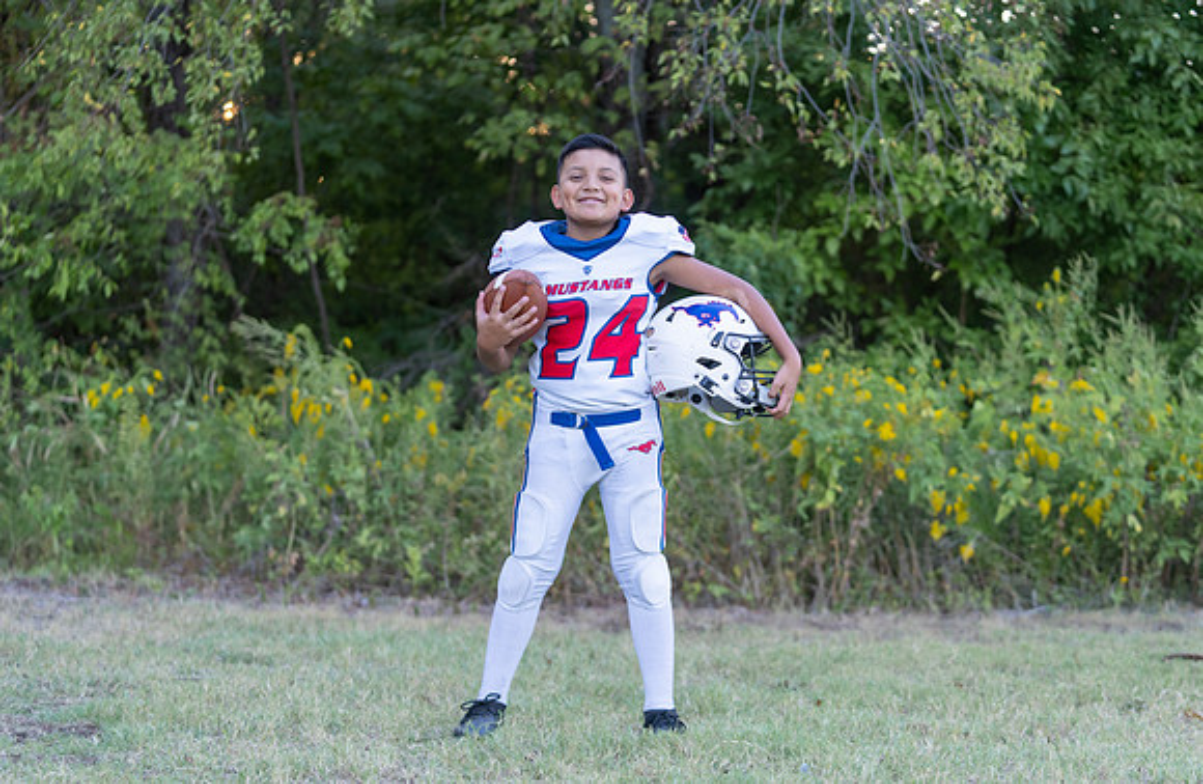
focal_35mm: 77
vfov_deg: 17.6
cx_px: 608
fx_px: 2539
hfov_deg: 26.7
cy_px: 372
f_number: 2.8
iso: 400
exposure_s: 1/320
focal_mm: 70
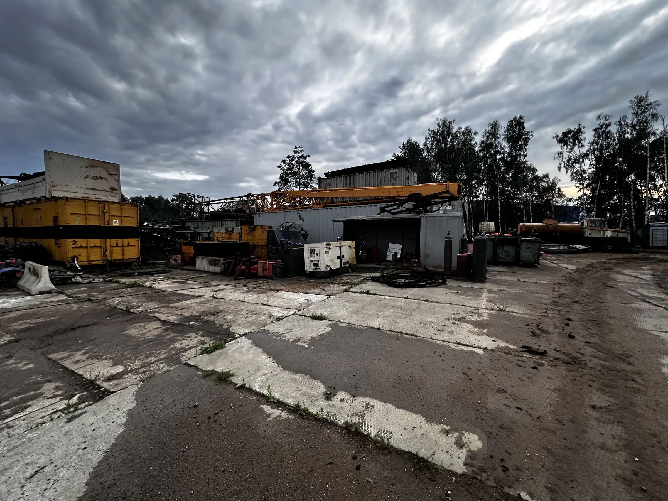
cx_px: 334
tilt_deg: -4.3
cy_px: 250
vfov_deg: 85.7
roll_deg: +0.2
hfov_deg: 102.1
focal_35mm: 14
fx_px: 270
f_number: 2.2
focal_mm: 2.22
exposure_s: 1/99
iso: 320
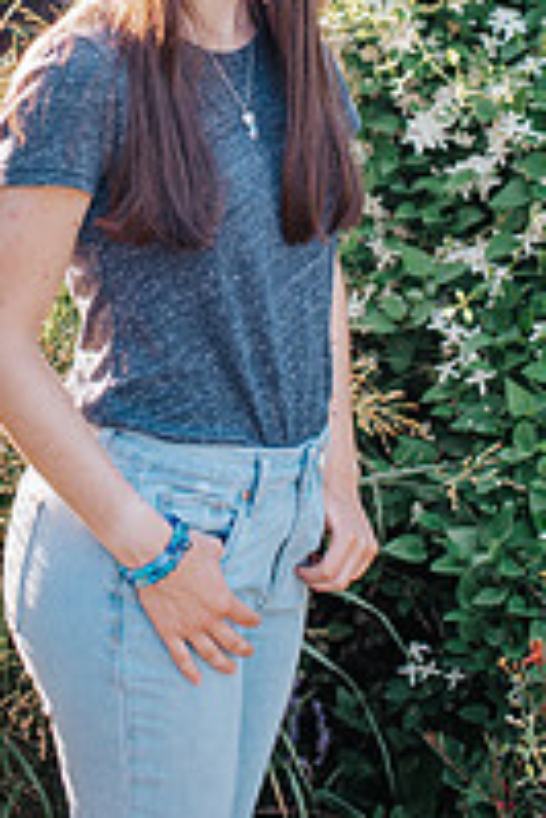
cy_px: 21
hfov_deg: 17.3
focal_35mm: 79
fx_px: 1794
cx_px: 222
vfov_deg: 24.6
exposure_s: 1/500
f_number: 2.8
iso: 220
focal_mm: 35
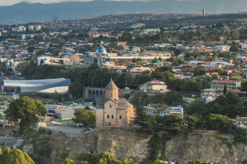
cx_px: -222
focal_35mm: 100
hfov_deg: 16.4
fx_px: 686
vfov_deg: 13.6
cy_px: 42
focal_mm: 24
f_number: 11
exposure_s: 1/30
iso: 100
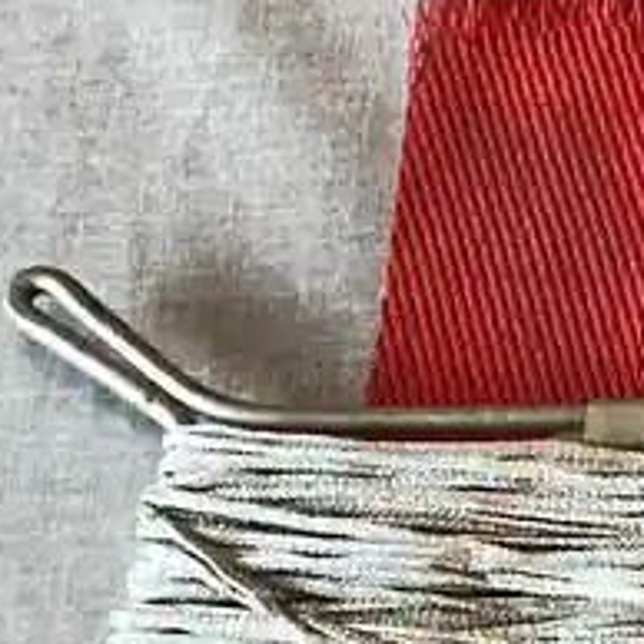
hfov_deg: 10.8
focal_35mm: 141
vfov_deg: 12.2
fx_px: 2968
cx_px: 1451
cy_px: 687
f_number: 2.4
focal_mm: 3.3
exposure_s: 1/60
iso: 200
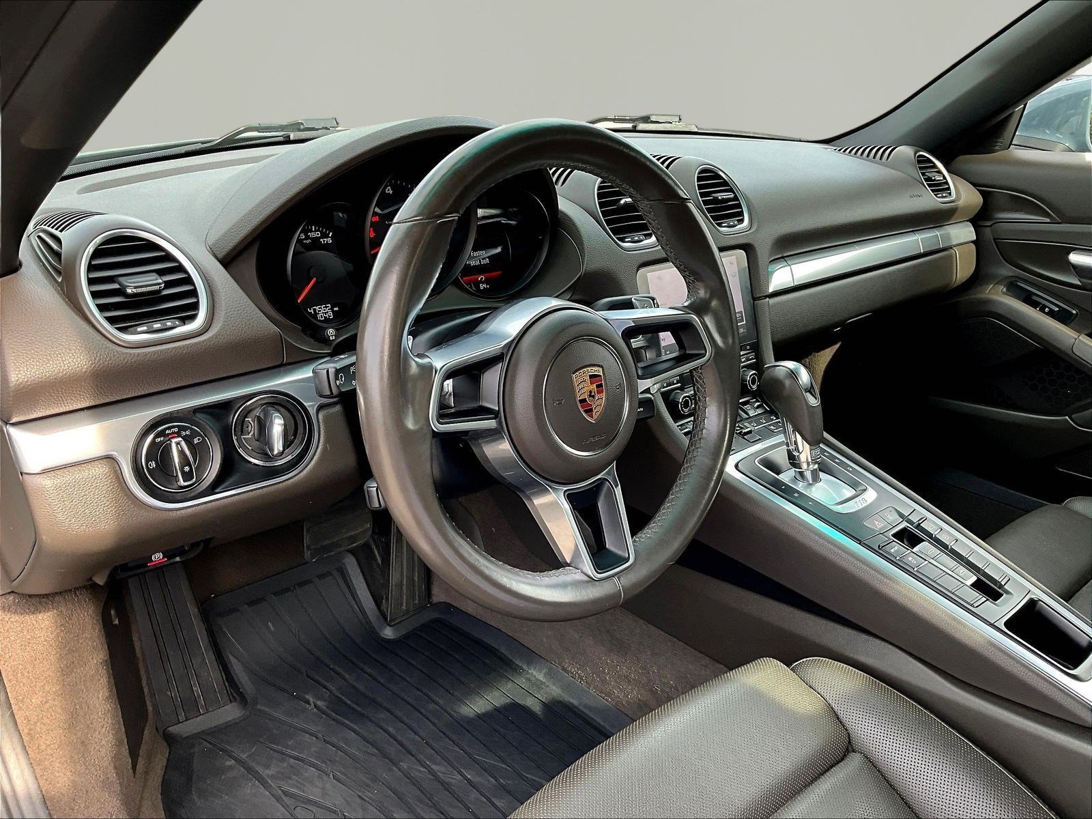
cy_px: 410
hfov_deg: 61.7
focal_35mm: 29
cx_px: 546
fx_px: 915
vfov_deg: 48.2
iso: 32
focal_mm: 3
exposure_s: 1/122
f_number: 1.8
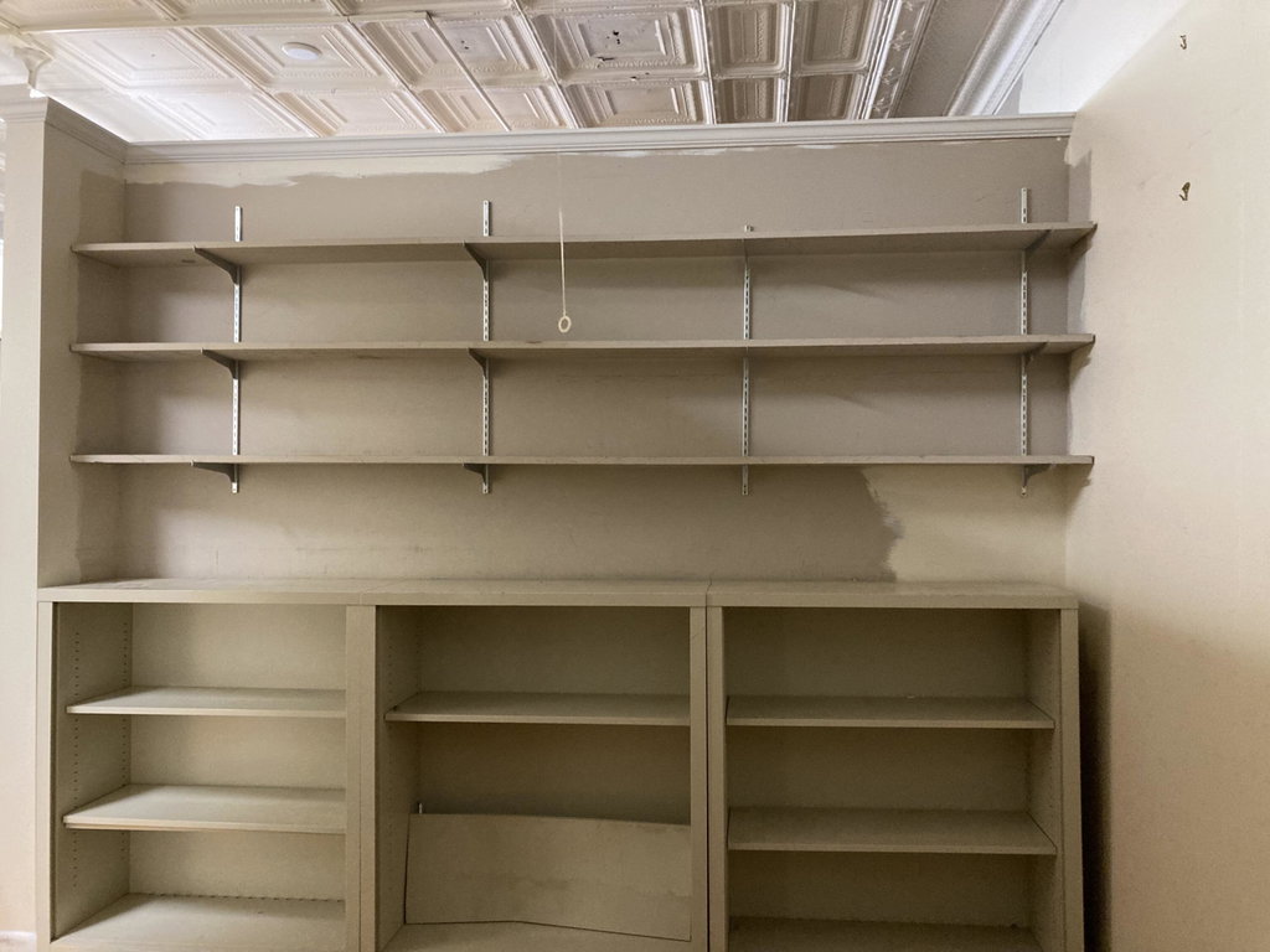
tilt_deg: +1.8
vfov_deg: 49.7
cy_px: 476
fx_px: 1027
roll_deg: -0.1
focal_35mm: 28
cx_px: 635
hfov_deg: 63.4
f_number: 1.8
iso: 400
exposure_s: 1/39
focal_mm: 3.99
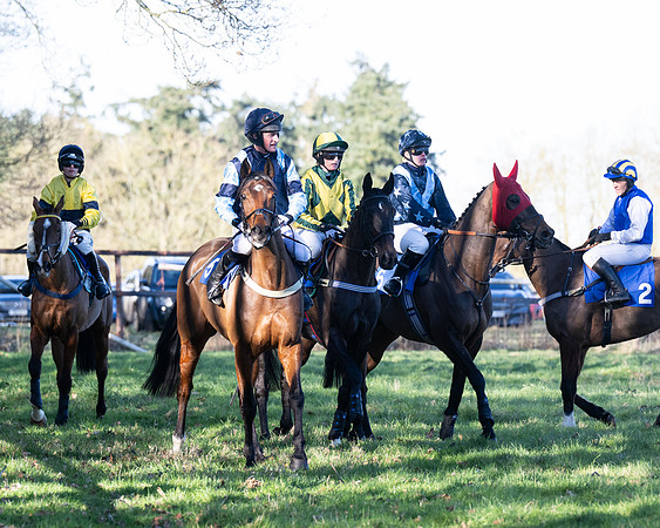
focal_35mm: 344
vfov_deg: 4.5
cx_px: 359
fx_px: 6722
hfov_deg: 5.6
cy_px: 263
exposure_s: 1/640
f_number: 5
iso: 400
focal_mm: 200
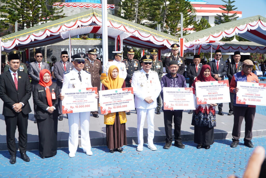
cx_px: 133
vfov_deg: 36.9
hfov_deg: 53.1
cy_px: 89
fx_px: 266
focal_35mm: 36
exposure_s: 1/250
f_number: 6.3
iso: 100
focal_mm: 24
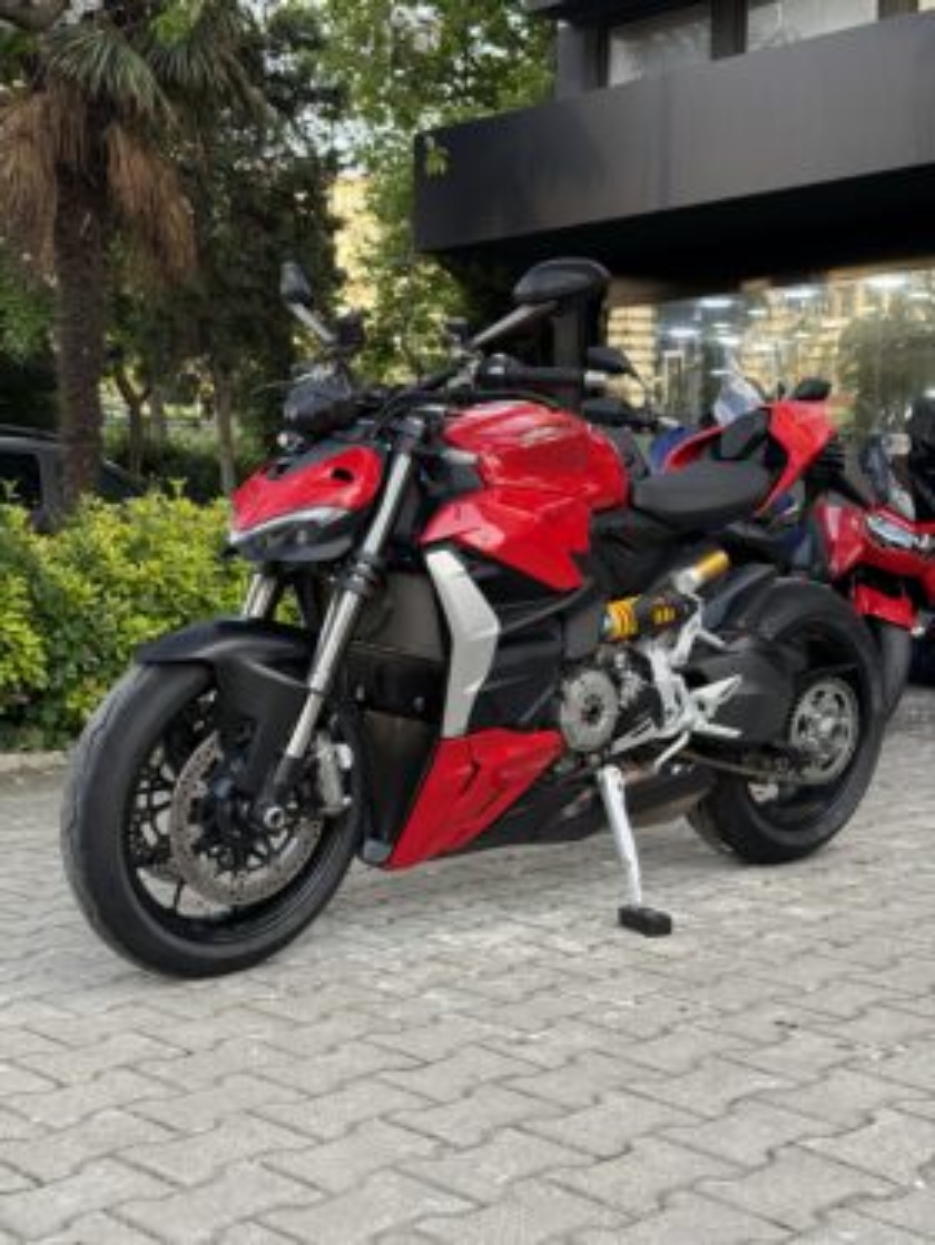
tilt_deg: -2.4
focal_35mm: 48
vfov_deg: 39.6
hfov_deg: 30.3
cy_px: 622
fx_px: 1728
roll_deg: -0.2
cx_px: 468
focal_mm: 6.76
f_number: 1.78
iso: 160
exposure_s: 1/242
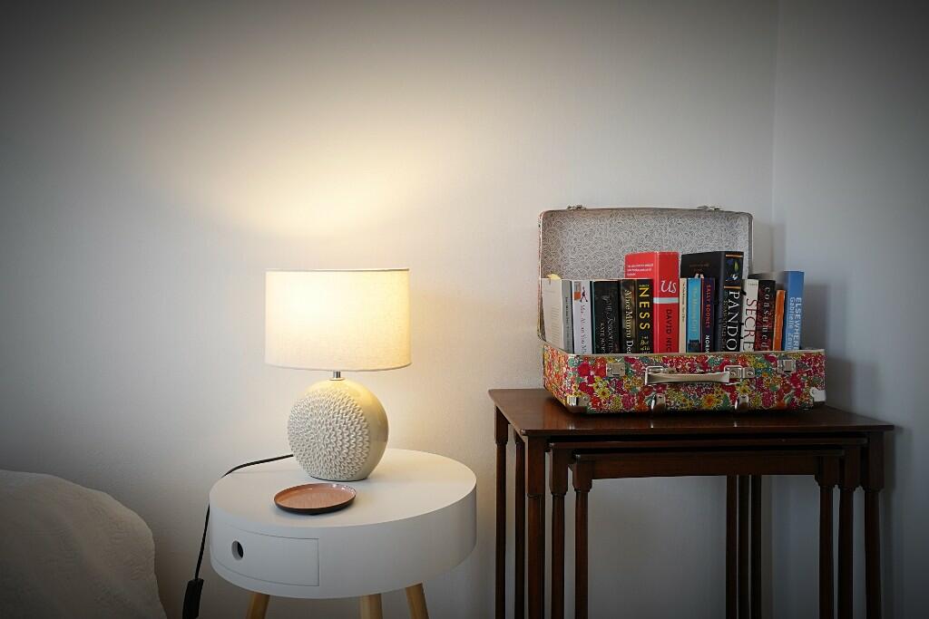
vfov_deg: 47.9
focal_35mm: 27
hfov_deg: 67.4
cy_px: 310
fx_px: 697
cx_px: 464
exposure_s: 1/50
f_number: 5.6
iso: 400
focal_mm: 18
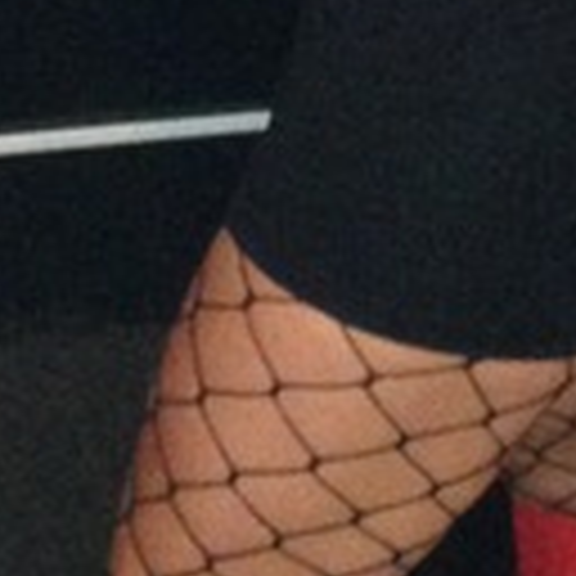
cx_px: 436
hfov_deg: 8.4
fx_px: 3935
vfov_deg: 8.0
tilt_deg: -12.1
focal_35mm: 209
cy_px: -513
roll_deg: +0.8
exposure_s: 1/16
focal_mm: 4.12
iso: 500
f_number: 2.4
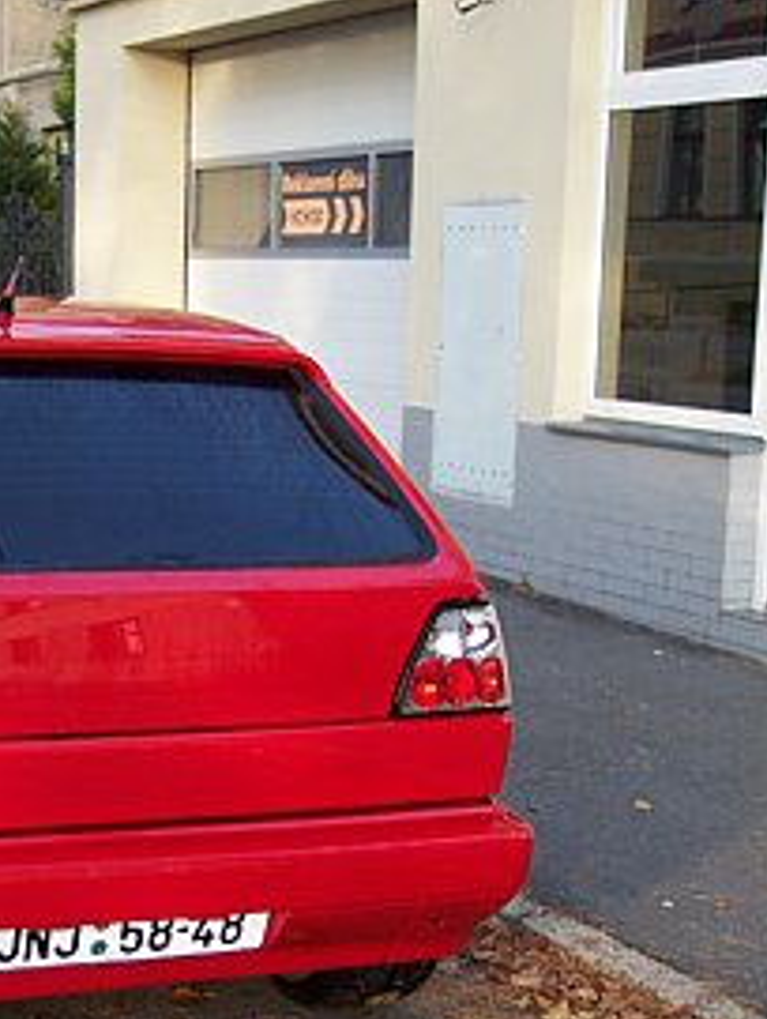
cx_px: 30
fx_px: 2063
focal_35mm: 70
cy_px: 686
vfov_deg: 27.6
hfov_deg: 20.5
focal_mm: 8
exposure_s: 1/250
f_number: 2.8
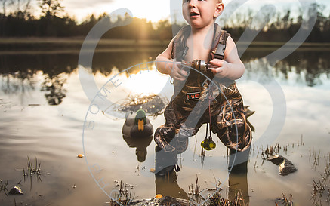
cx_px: 196
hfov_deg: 57.8
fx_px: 297
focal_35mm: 33
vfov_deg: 38.0
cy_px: 75
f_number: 2.8
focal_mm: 24
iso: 100
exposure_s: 1/1000
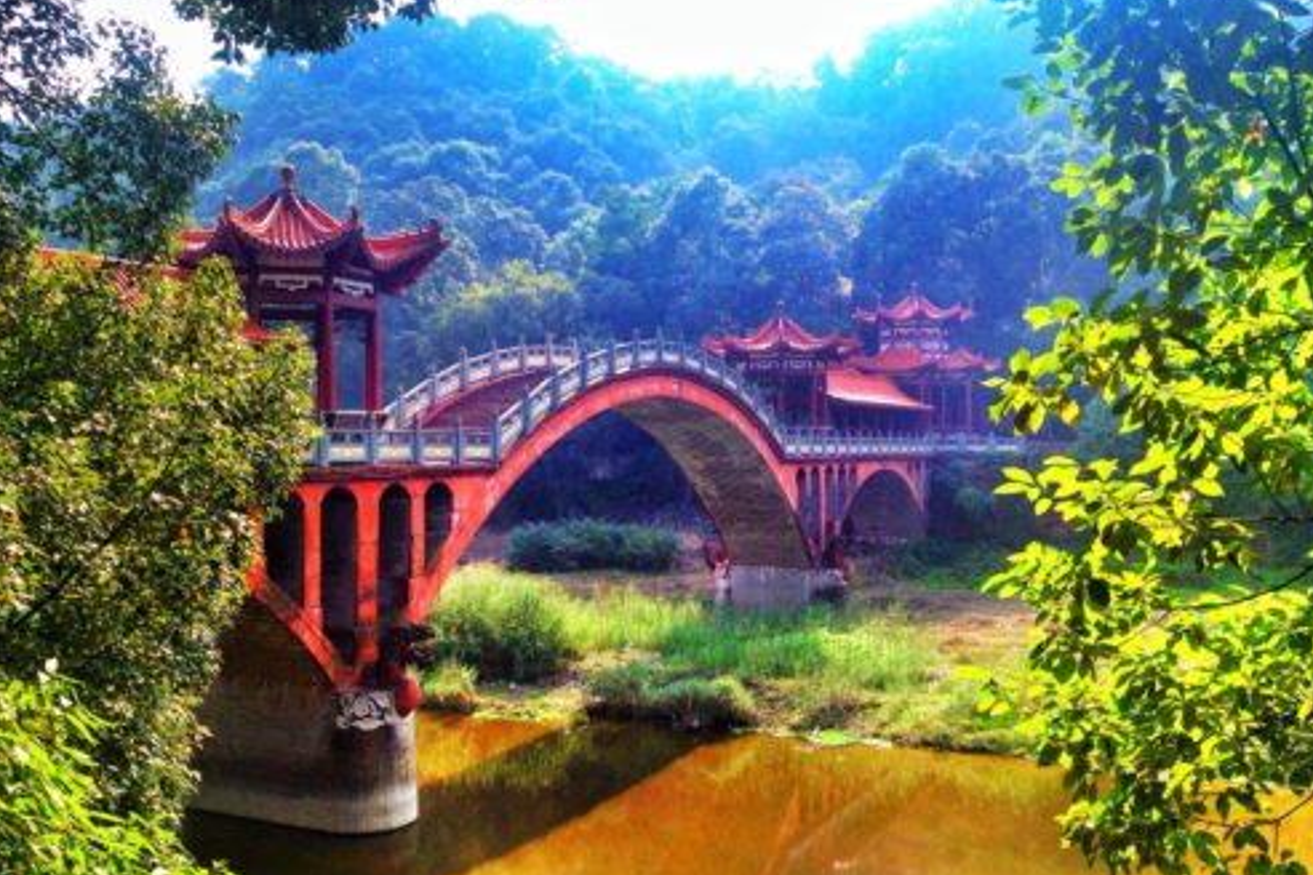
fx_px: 1349
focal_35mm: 37
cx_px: 656
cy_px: 460
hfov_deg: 51.9
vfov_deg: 35.9
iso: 50
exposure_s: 1/620
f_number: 2.4
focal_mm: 4.28
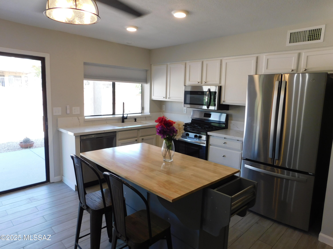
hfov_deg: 73.9
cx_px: 166
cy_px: 124
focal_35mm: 23
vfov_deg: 58.9
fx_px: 221
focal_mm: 4
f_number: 3
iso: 125
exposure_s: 1/60
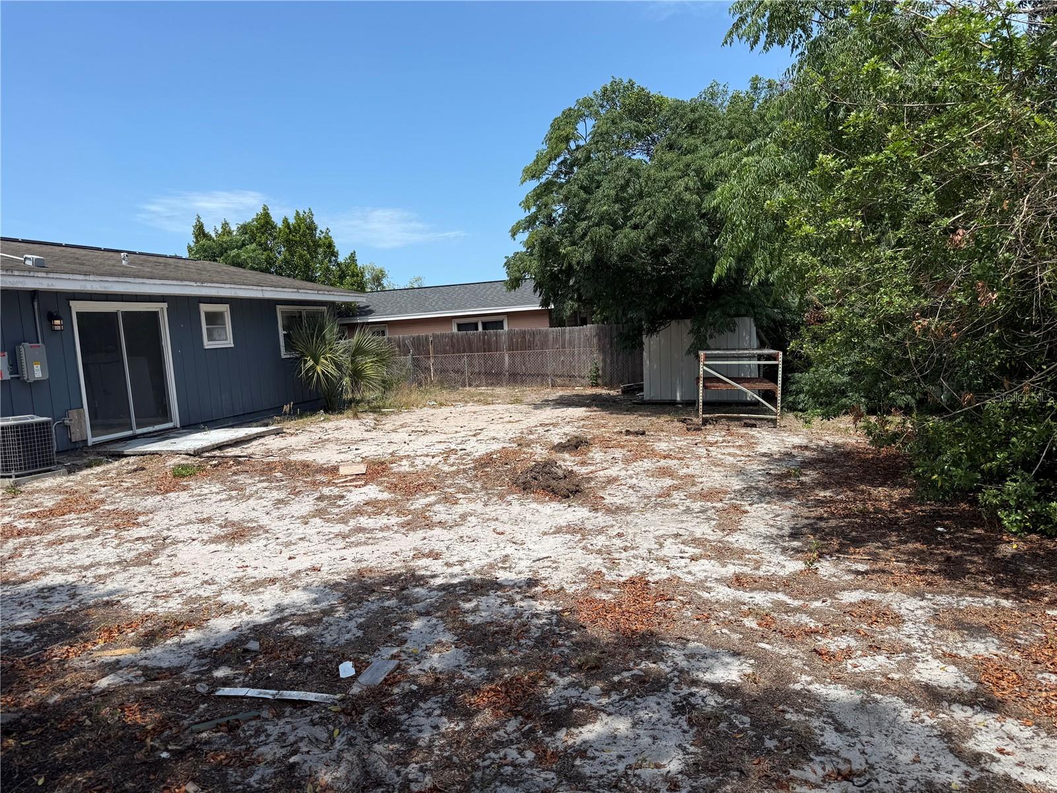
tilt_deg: -5.3
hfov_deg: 71.6
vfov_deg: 56.8
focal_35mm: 24
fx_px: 733
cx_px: 528
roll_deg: +3.0
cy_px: 396
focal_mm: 6.76
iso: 80
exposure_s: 1/3953
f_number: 1.78
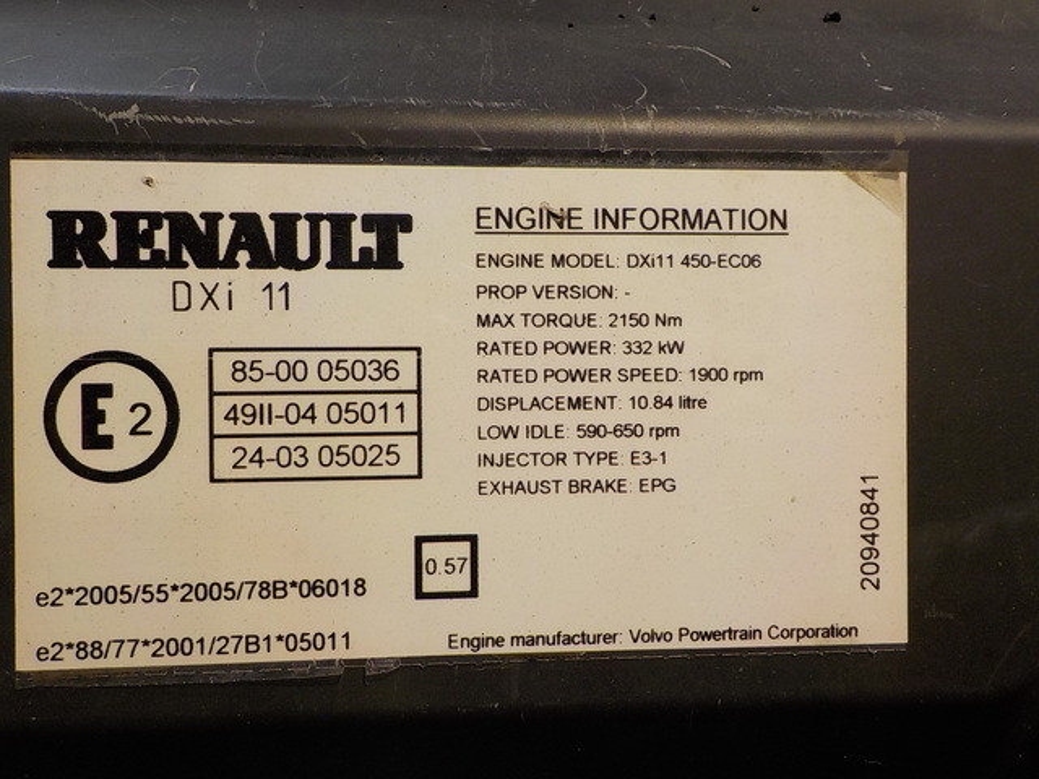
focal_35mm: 30
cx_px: 520
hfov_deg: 60.0
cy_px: 390
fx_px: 900
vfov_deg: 46.8
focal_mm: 4.1
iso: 125
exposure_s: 1/60
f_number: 3.3
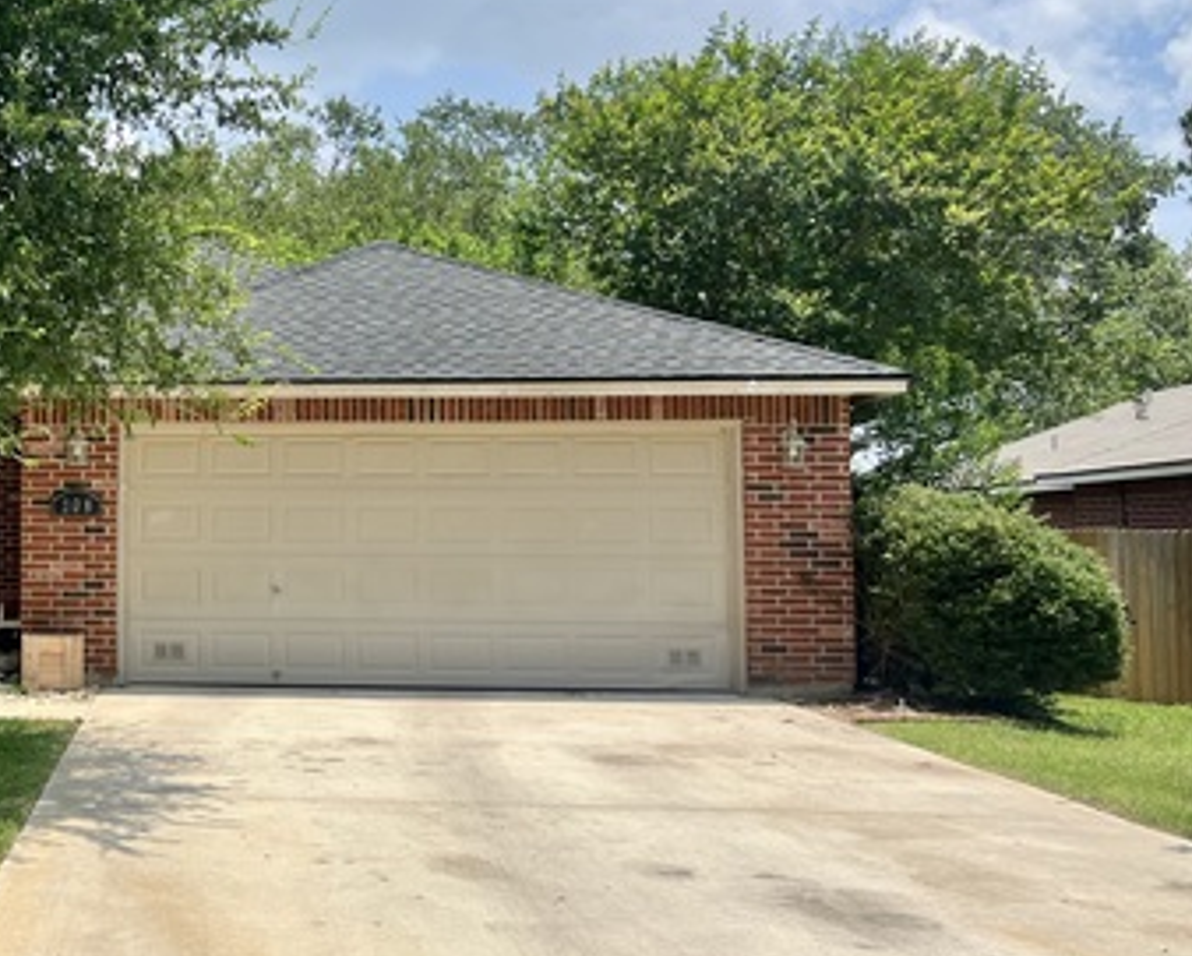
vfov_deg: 31.5
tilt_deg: +1.8
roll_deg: -0.8
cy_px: 459
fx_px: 1695
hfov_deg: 35.8
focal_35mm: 48
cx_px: 67
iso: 50
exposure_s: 1/5076
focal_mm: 5.7
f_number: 1.5
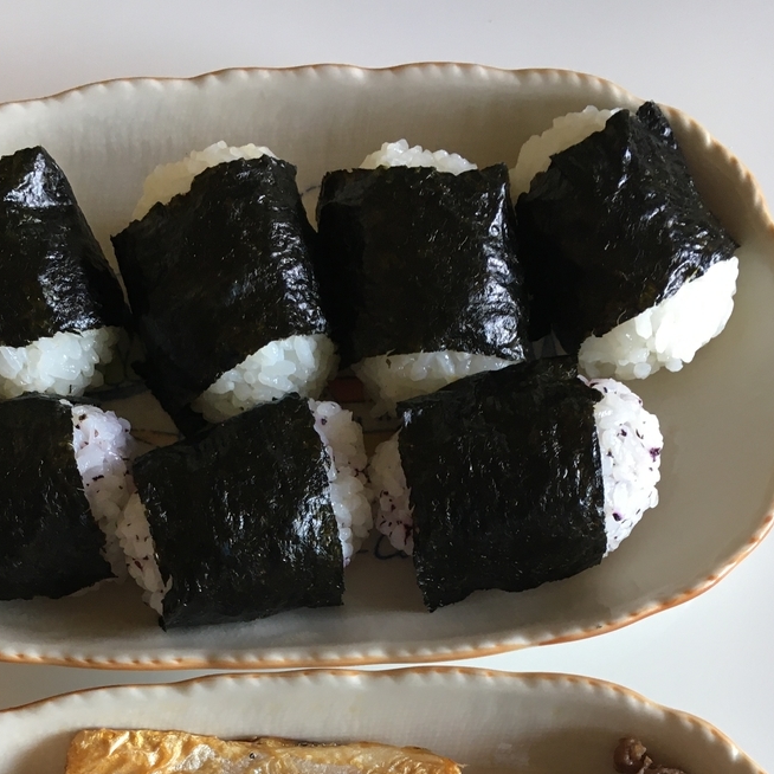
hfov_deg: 36.0
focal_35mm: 47
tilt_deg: -80.8
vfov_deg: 34.0
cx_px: 325
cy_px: 708
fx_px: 1189
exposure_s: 1/30
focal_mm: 4.15
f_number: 2.2
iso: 64
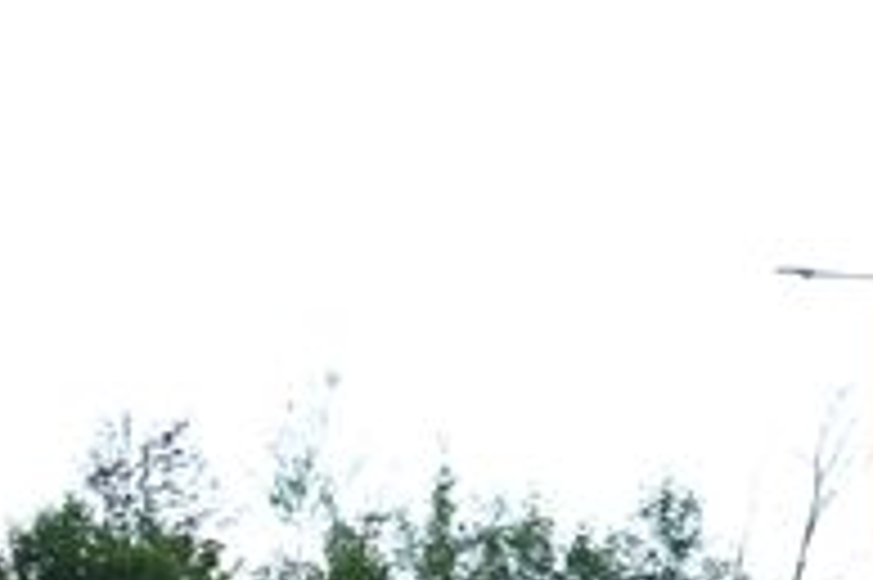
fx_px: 3707
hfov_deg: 13.4
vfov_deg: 8.2
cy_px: 1414
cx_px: 202
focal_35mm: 153
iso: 100
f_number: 7.1
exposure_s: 1/200
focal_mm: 29
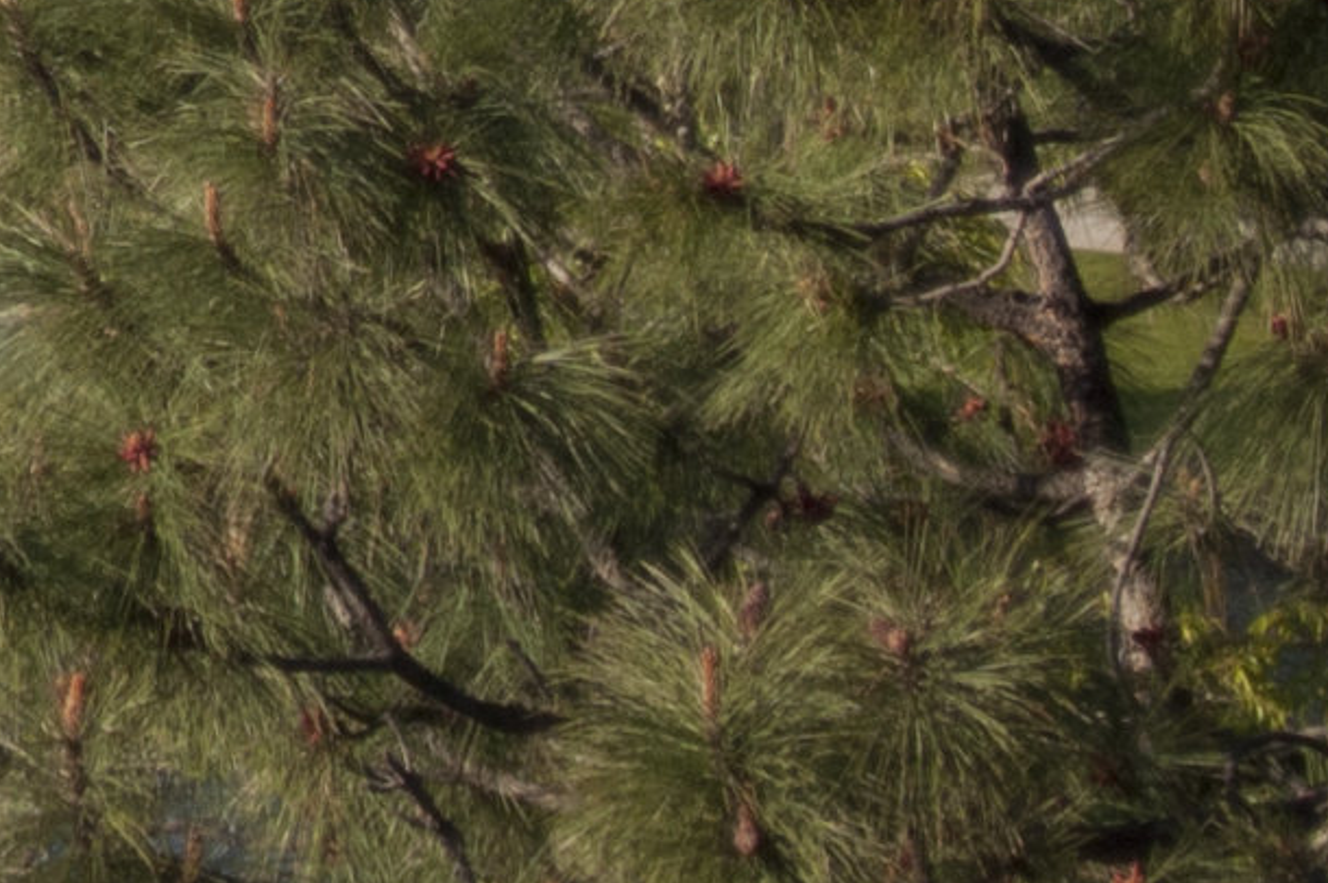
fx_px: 21397
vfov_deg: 2.3
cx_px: -2774
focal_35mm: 581
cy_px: -1498
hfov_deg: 3.5
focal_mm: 55
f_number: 5.6
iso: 200
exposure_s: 1/500
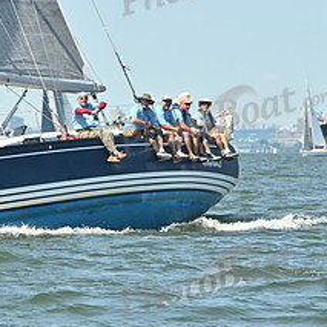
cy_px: 219
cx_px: 41
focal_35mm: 464
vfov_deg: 3.8
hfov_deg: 3.8
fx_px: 4959
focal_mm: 200
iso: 320
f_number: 8
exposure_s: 1/1250
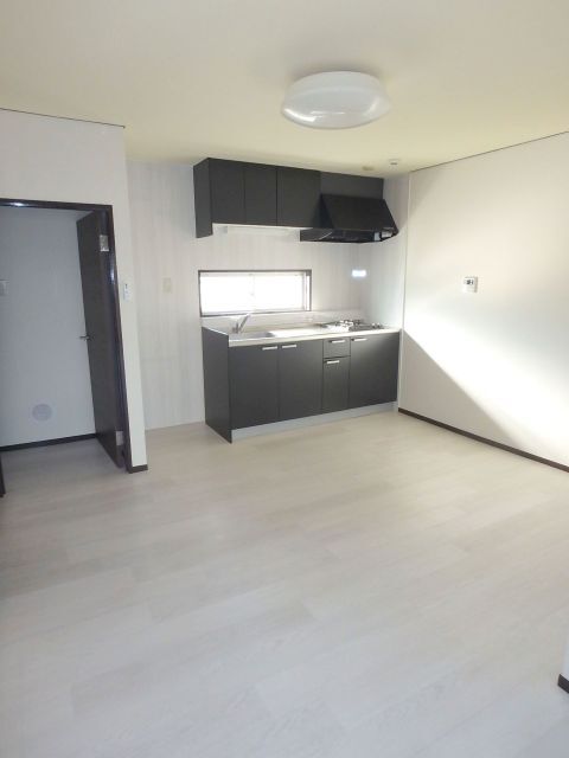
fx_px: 460
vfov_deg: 79.0
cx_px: 284
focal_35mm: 21
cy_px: 379
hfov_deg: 63.4
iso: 200
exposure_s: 1/60
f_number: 3.5
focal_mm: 3.7
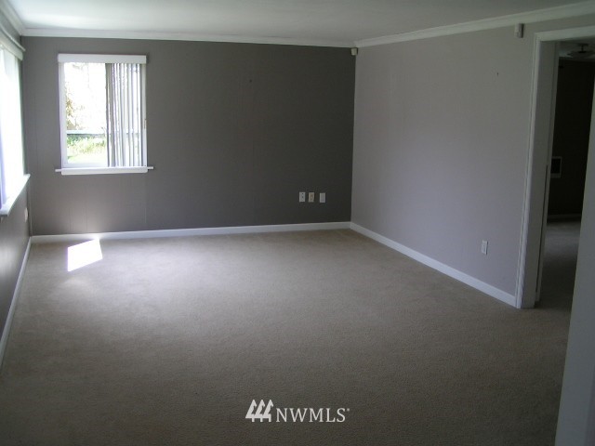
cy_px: 223
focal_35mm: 38
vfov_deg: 37.7
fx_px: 653
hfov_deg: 49.0
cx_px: 298
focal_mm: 5.8
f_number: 4
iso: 50
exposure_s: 1/50
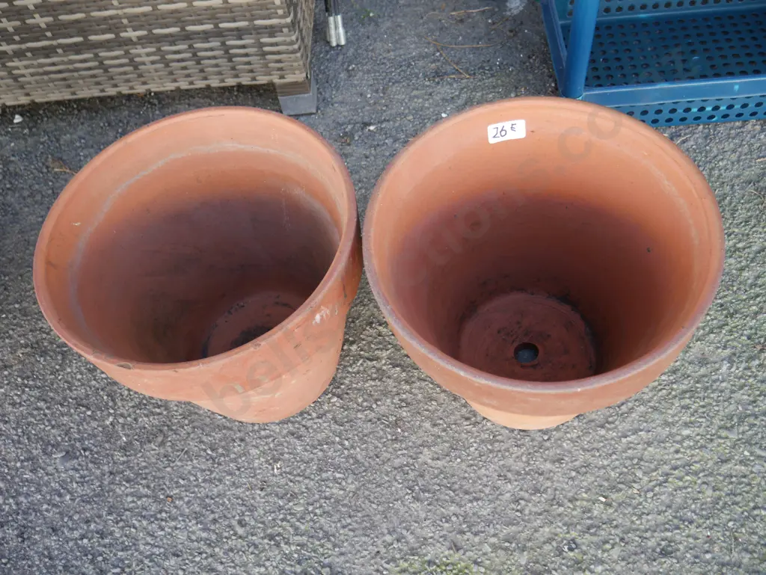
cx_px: 383
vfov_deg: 44.2
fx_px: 708
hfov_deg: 56.8
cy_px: 288
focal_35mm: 32
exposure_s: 1/100
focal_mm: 16
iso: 200
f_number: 3.6
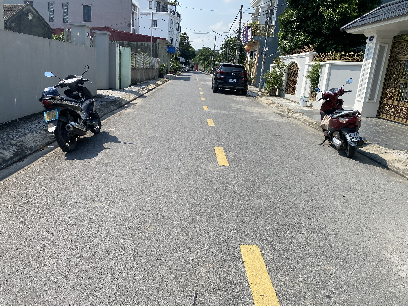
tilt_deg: -13.3
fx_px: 306
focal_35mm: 26
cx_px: 204
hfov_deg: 67.3
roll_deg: -4.5
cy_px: 153
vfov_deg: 53.1
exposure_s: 1/2688
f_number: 1.8
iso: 32
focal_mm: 4.25
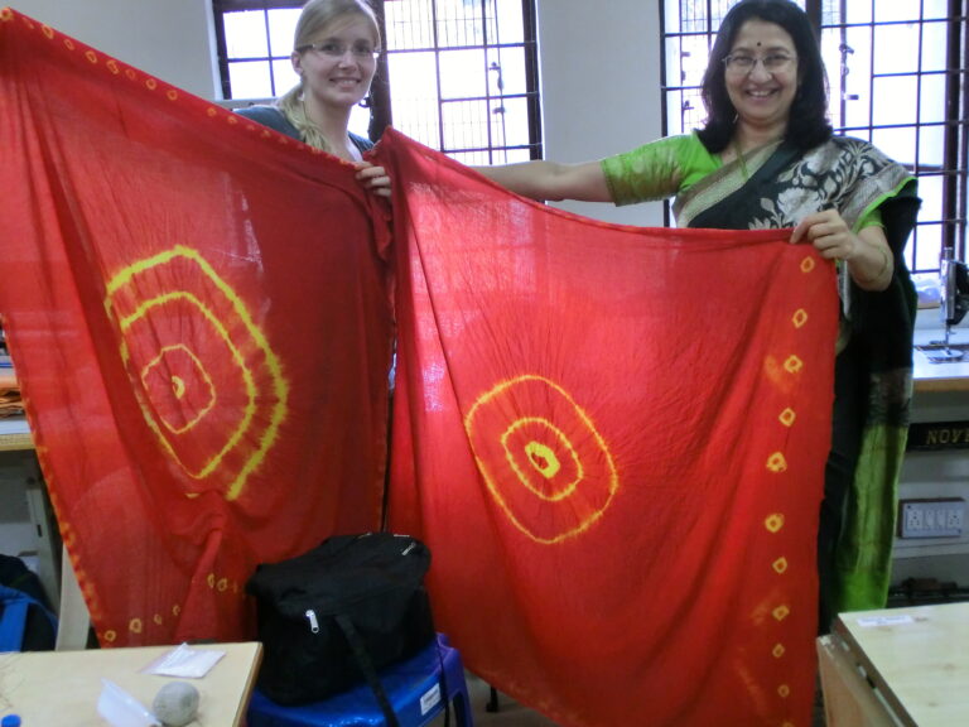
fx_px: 1428
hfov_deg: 37.5
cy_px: 364
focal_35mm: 51
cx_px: 484
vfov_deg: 28.6
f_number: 4.4
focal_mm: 9.09
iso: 800
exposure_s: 1/40
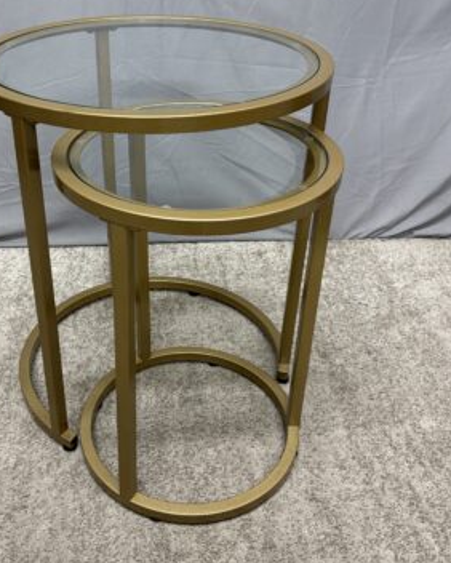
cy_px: 276
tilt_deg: -34.8
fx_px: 600
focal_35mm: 36
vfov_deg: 50.3
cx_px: 174
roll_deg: -0.9
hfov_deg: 40.9
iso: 200
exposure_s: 1/60
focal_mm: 5.96
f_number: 1.6
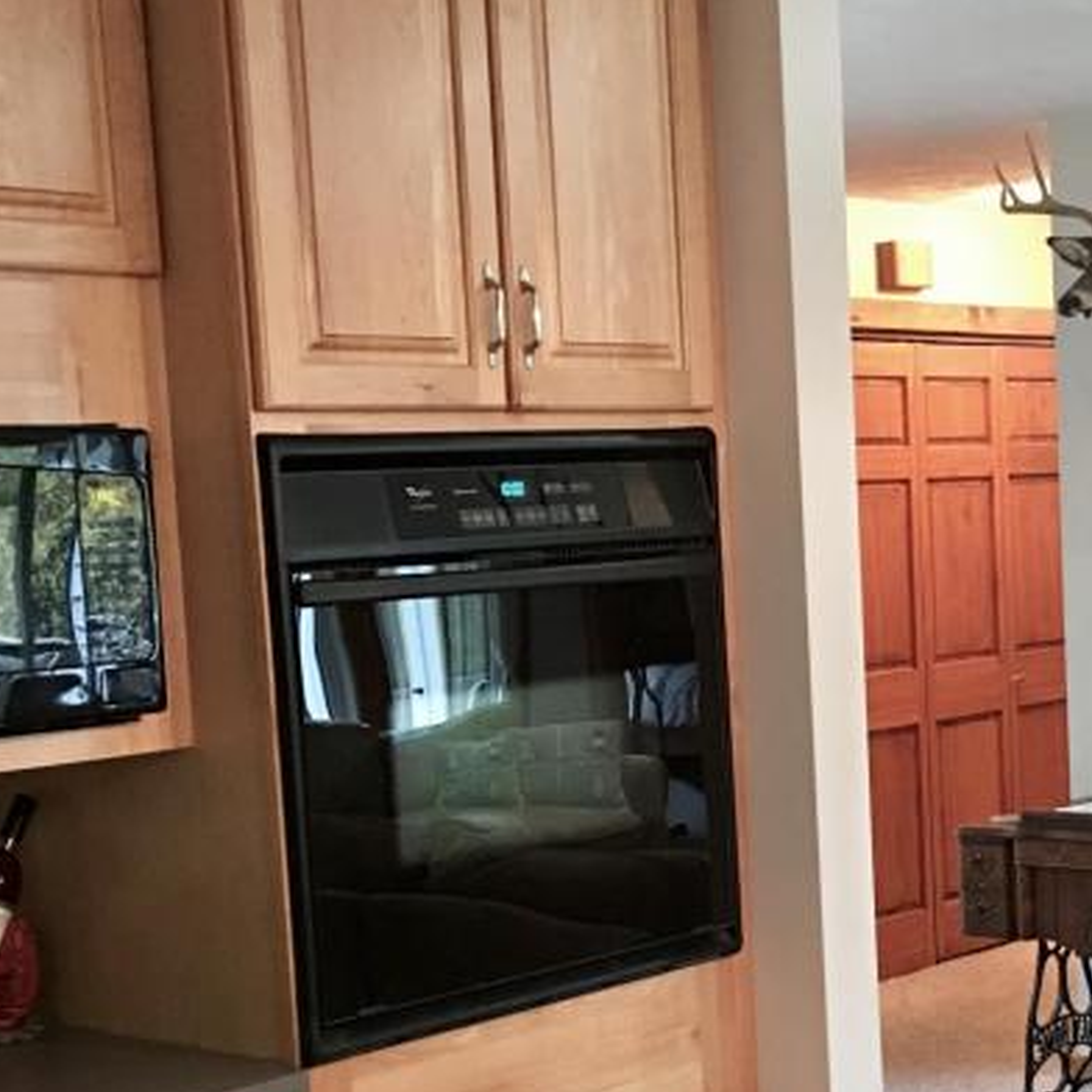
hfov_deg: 25.4
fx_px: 2391
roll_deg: +3.1
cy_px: 772
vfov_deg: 25.5
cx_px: 847
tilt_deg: -5.3
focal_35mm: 67
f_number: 2.2
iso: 64
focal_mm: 4.15
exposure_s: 1/4
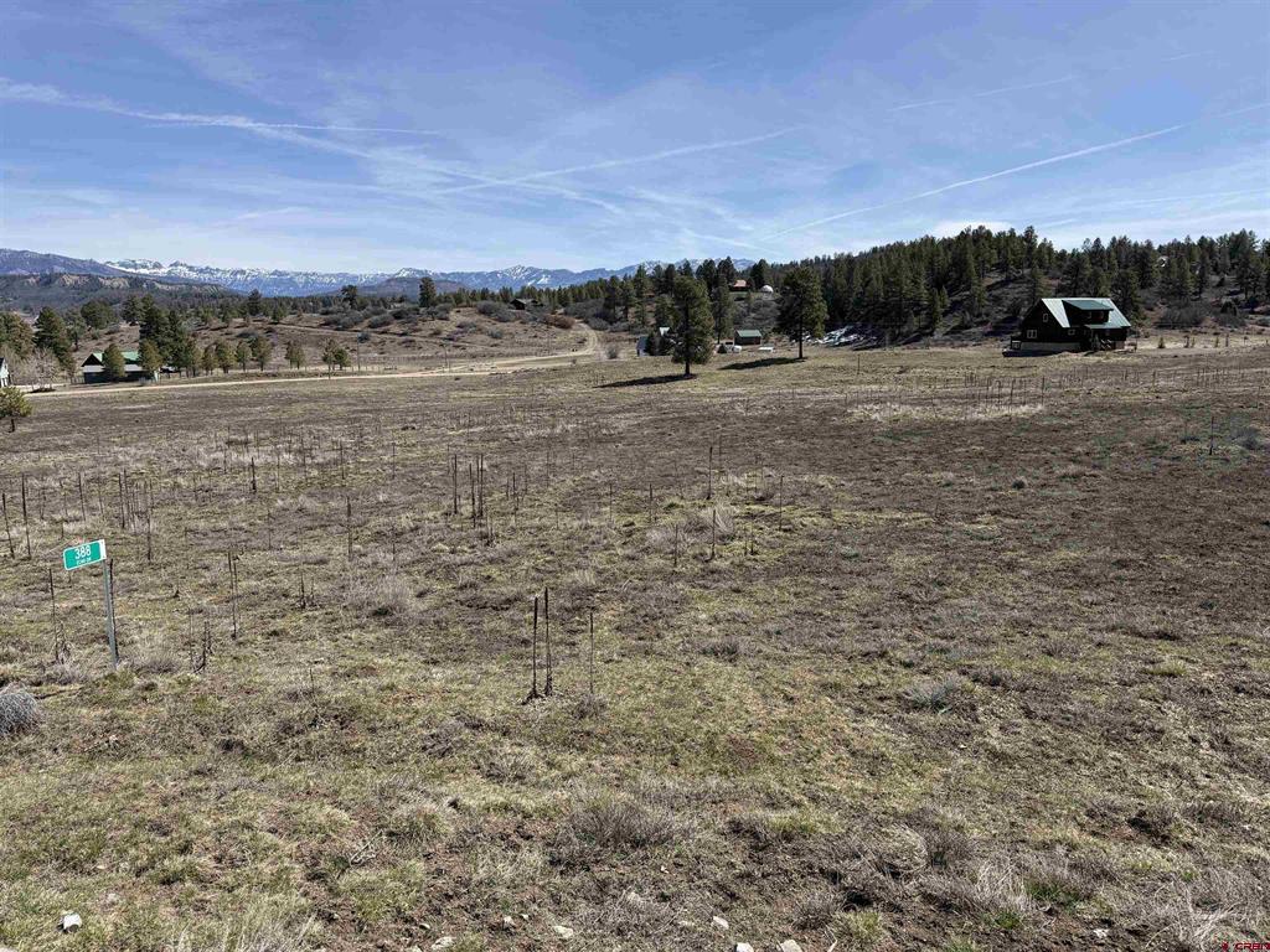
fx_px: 881
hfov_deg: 71.6
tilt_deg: -9.9
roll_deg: +1.0
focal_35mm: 24
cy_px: 476
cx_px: 635
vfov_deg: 56.8
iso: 80
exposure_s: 1/5319
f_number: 1.78
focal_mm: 6.76
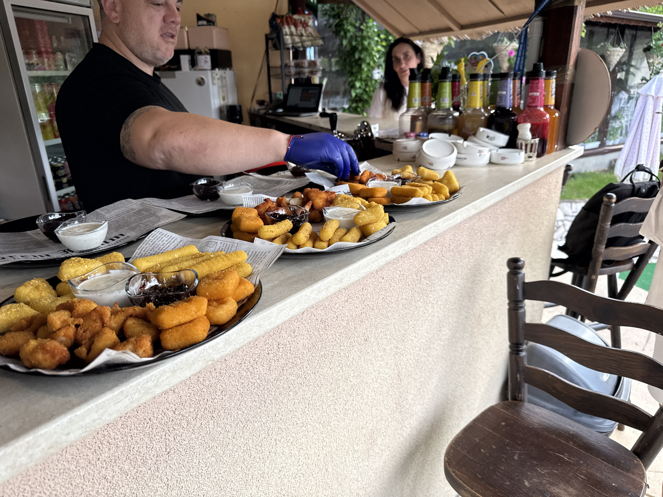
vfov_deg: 56.8
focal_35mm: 24
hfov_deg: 71.6
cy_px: 248
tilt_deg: -18.0
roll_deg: +0.8
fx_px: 460
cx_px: 332
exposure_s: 1/464
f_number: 1.78
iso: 80
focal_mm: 6.76
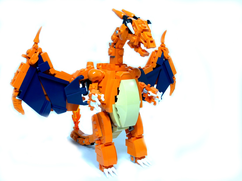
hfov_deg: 47.9
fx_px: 273
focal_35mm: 39
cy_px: 90
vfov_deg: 36.8
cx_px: 121
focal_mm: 6.9
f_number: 3.9
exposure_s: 1/80
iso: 100
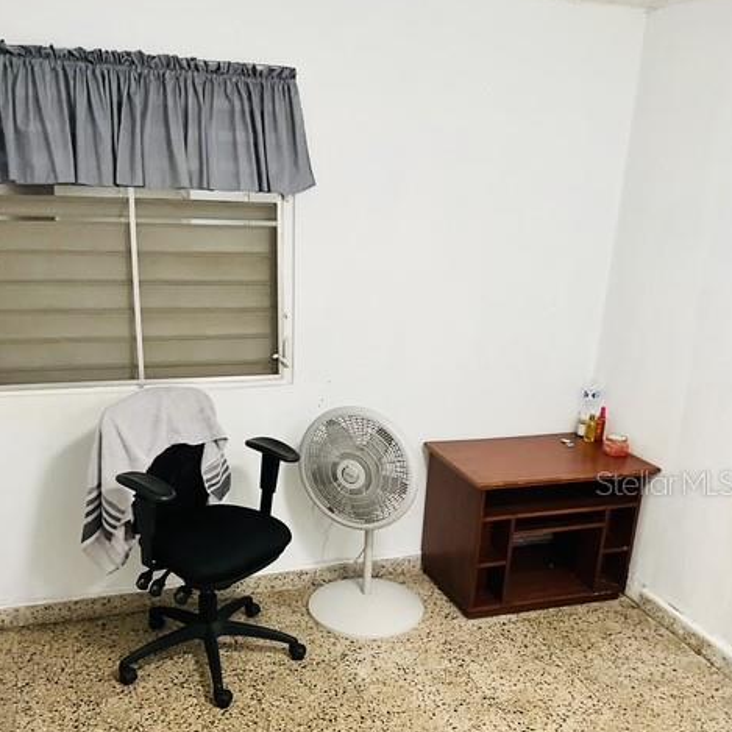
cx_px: 368
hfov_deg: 47.2
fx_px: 837
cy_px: 482
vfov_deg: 46.5
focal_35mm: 35
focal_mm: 3
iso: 160
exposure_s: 1/60
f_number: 1.8
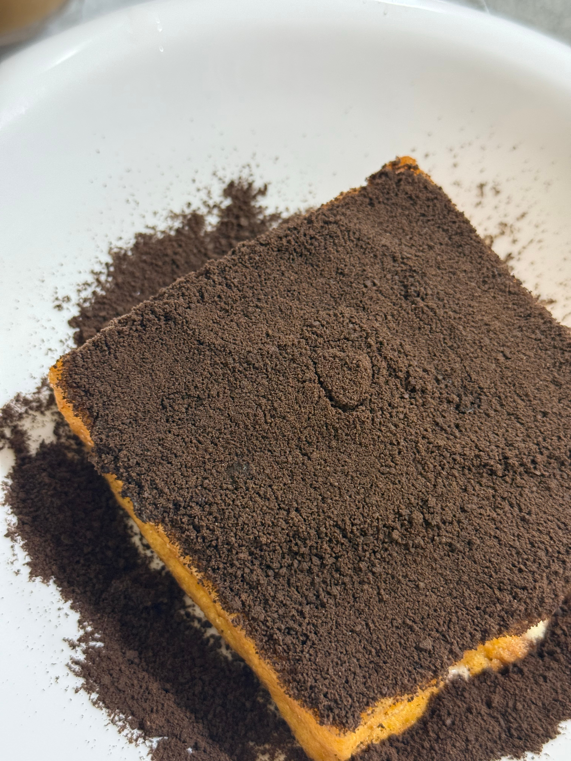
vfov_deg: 39.7
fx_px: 1056
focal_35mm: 48
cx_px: 286
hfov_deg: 30.3
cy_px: 380
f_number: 1.78
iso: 160
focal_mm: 6.76
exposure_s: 1/50
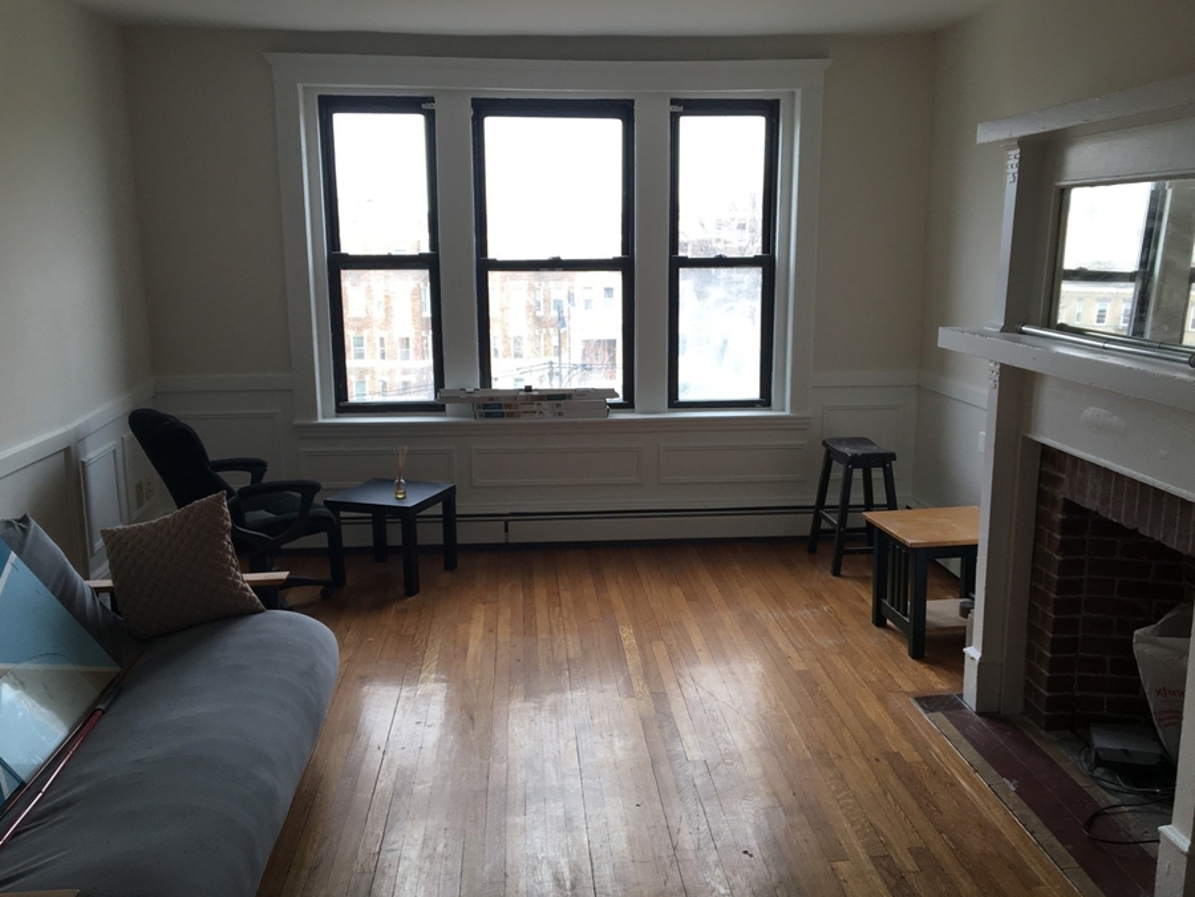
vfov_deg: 42.9
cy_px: 461
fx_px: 1139
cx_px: 627
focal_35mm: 33
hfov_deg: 55.3
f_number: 2.2
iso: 32
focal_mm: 4.15
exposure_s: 1/120
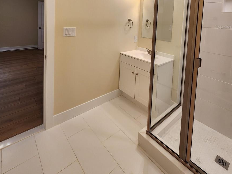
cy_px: 27
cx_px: 115
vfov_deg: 63.2
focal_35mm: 18
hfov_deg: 87.8
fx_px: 121
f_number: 2.2
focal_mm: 2.2
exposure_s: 1/60
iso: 80
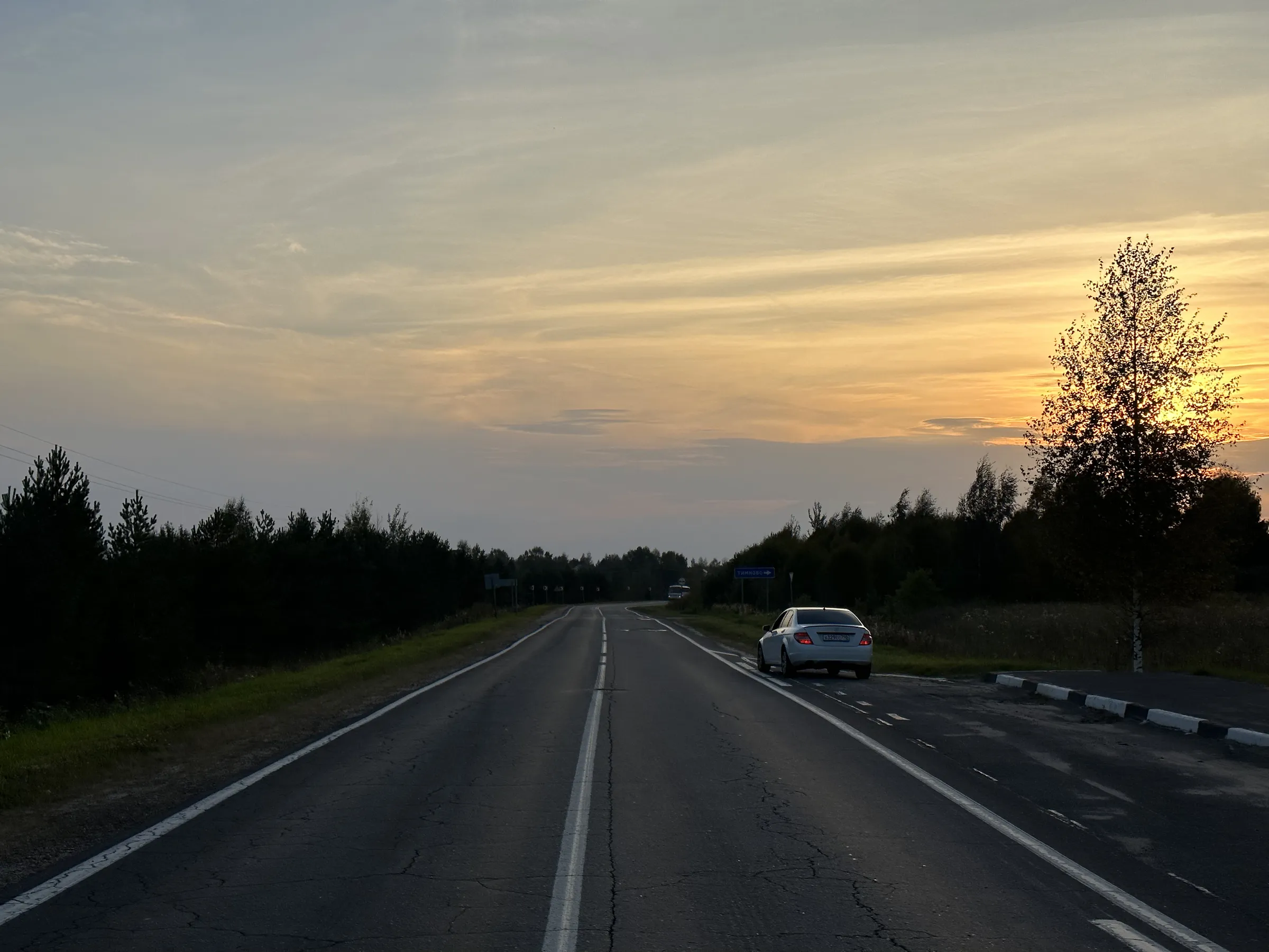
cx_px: 634
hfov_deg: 39.7
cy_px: 476
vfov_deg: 30.3
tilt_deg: +2.2
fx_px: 1760
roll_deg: +0.0
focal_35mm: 48
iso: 64
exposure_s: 1/3731
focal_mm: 6.86
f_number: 1.78
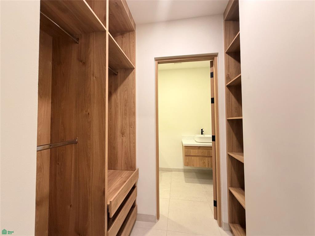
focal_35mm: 14
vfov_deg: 85.7
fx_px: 127
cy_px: 118
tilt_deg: +1.9
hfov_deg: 102.1
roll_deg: +0.5
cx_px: 158
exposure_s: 1/60
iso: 320
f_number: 2.2
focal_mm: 2.22
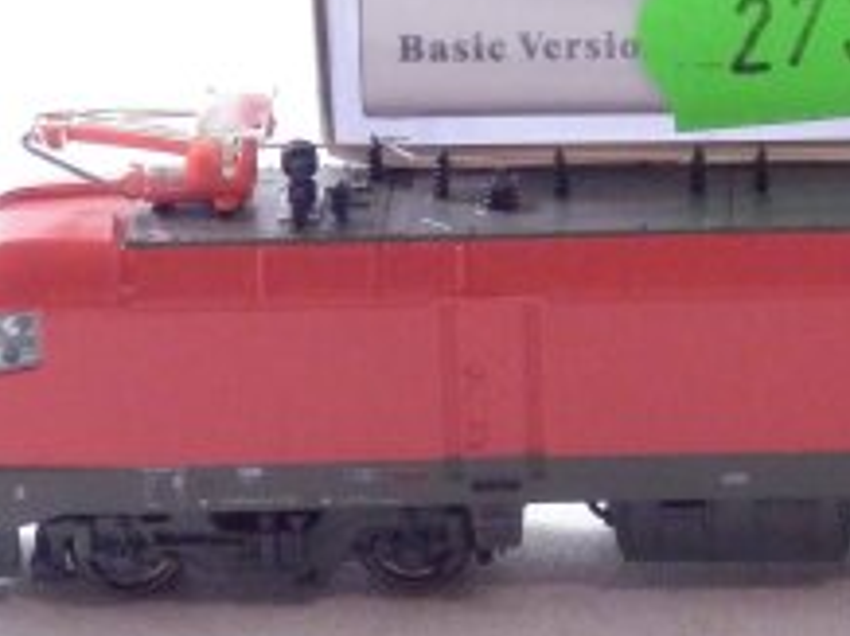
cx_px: 663
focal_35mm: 182
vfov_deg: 8.1
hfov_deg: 10.8
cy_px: 222
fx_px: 4464
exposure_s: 1/160
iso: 1600
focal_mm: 11.9
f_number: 4.4
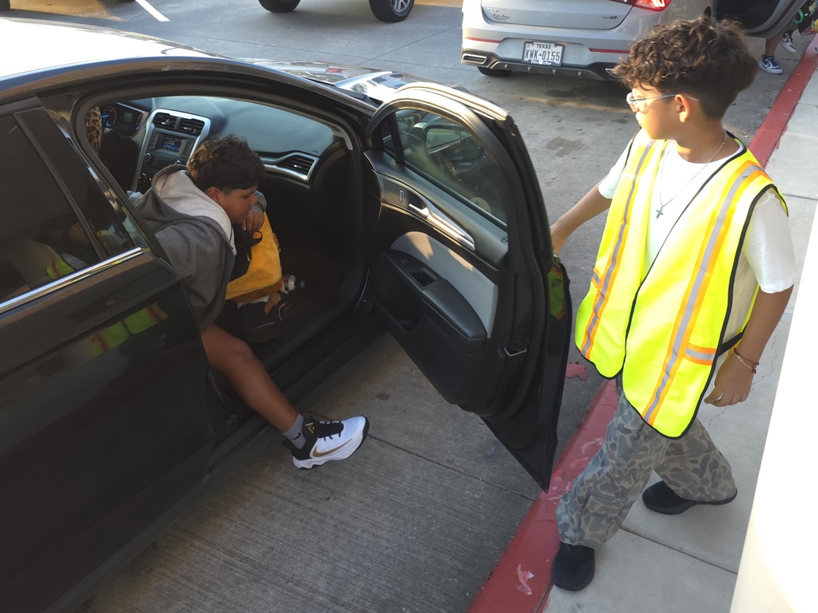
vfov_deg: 58.9
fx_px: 544
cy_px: 306
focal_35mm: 23
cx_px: 409
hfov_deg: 73.9
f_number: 1.7
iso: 100
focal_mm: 6.3
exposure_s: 1/182
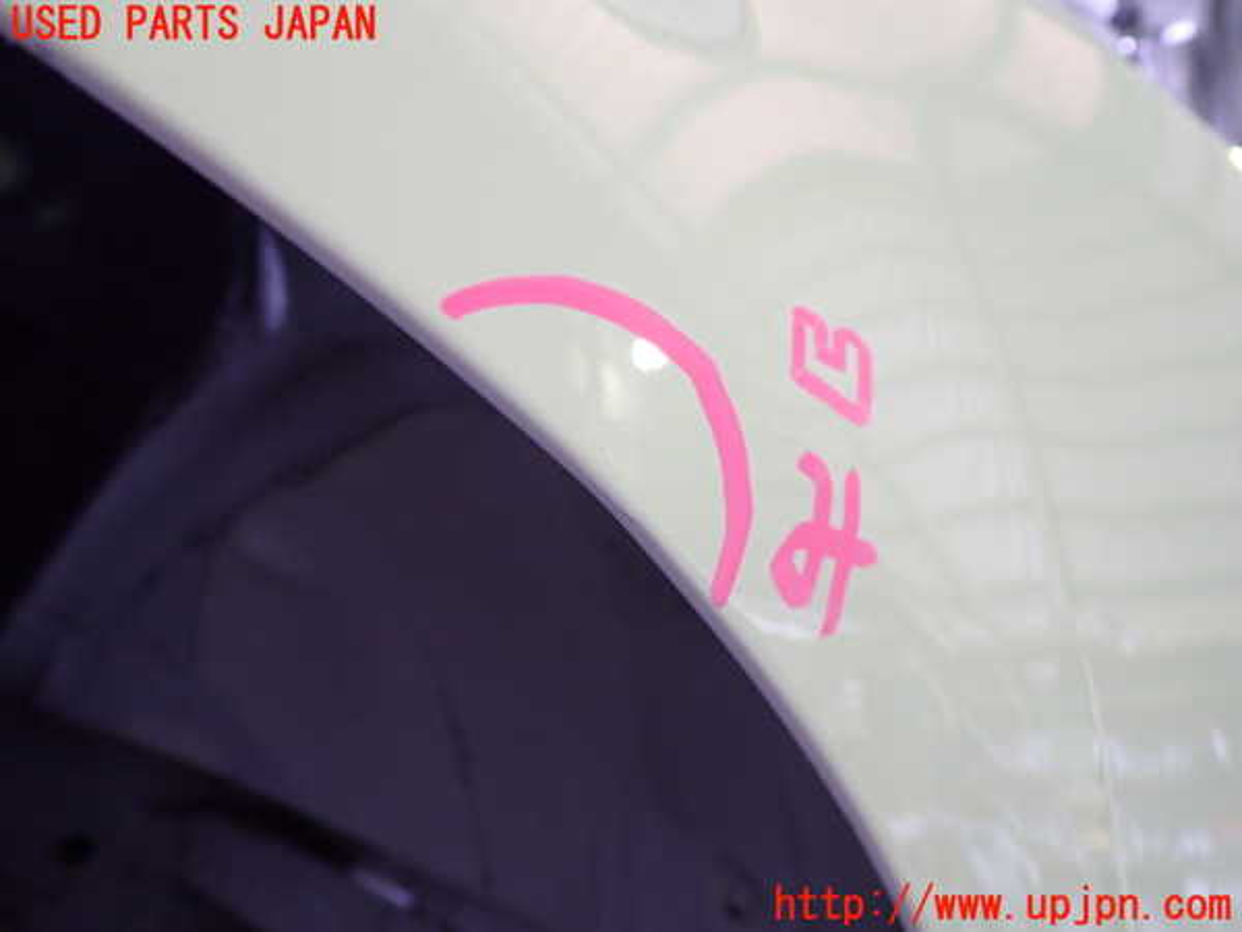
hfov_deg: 60.0
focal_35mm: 30
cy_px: 466
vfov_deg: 46.8
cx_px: 621
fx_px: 1076
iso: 250
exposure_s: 1/30
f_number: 2.3
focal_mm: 5.4
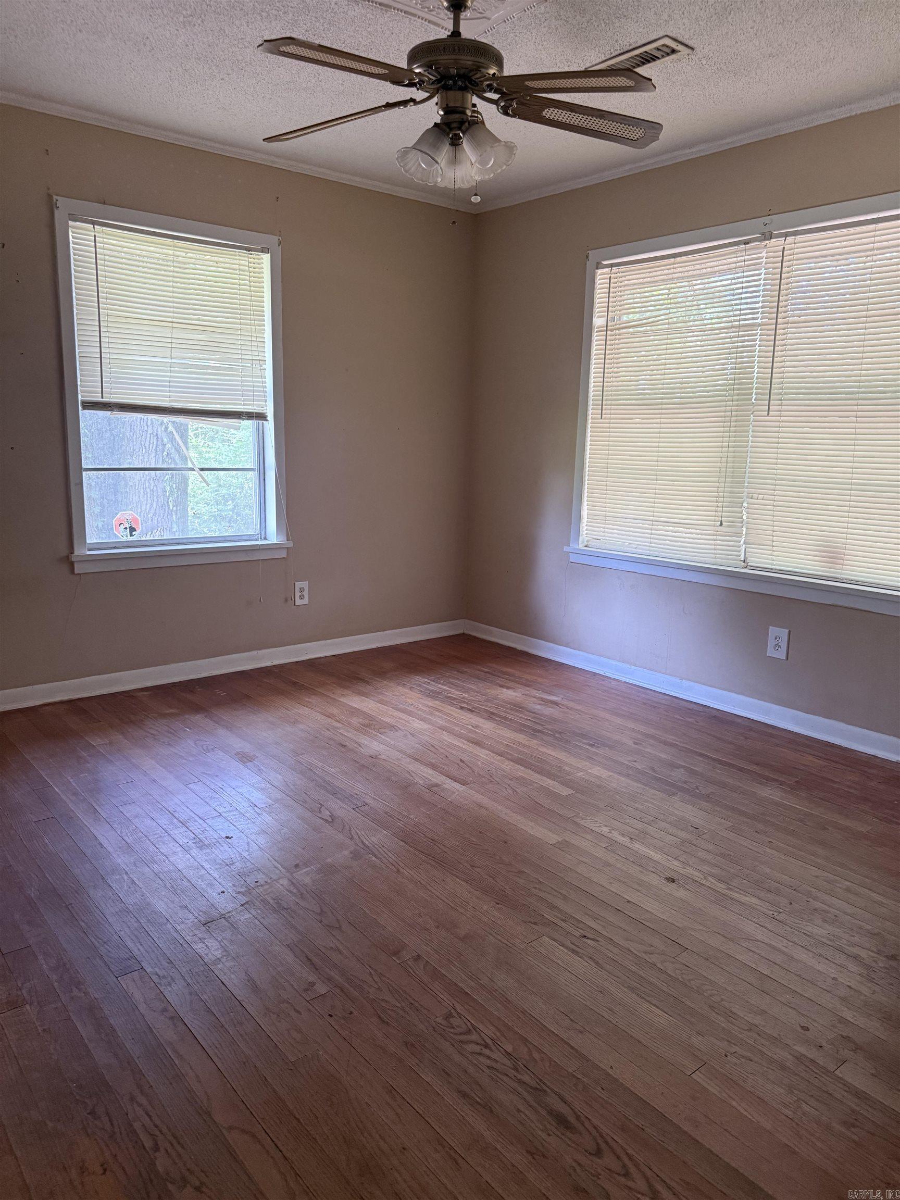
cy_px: 600
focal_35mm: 24
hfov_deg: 56.8
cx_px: 450
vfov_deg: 71.6
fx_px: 832
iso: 320
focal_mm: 6.76
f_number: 1.78
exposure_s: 1/60
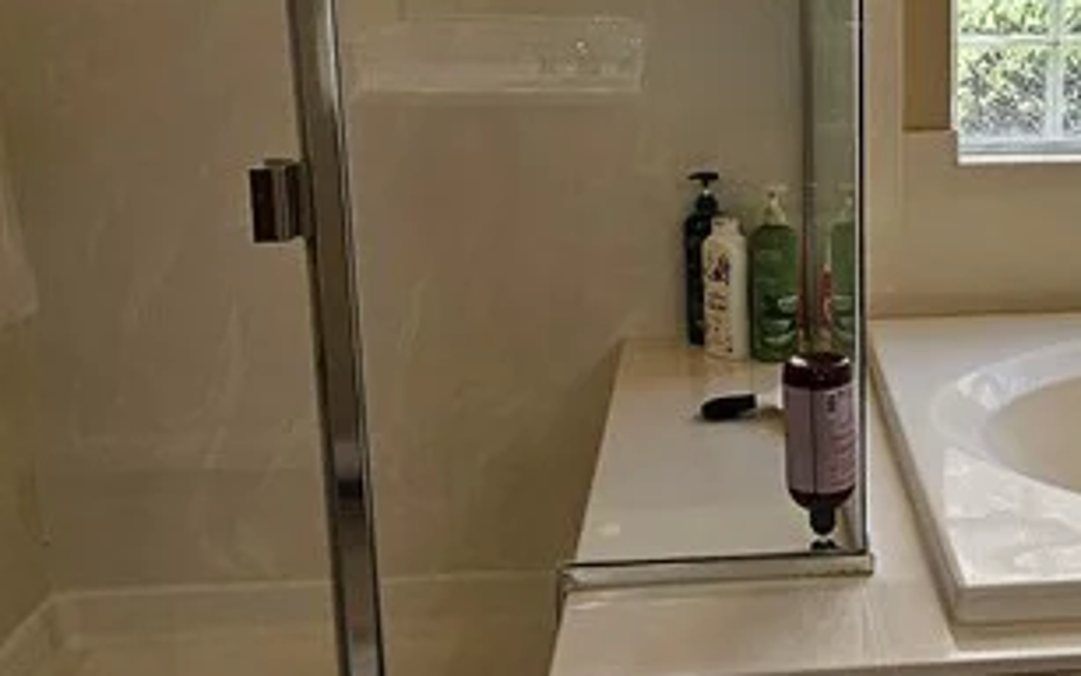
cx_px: 901
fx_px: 1355
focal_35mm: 46
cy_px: 236
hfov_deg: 41.2
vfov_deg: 27.9
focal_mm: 2.2
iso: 80
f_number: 2.2
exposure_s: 1/120
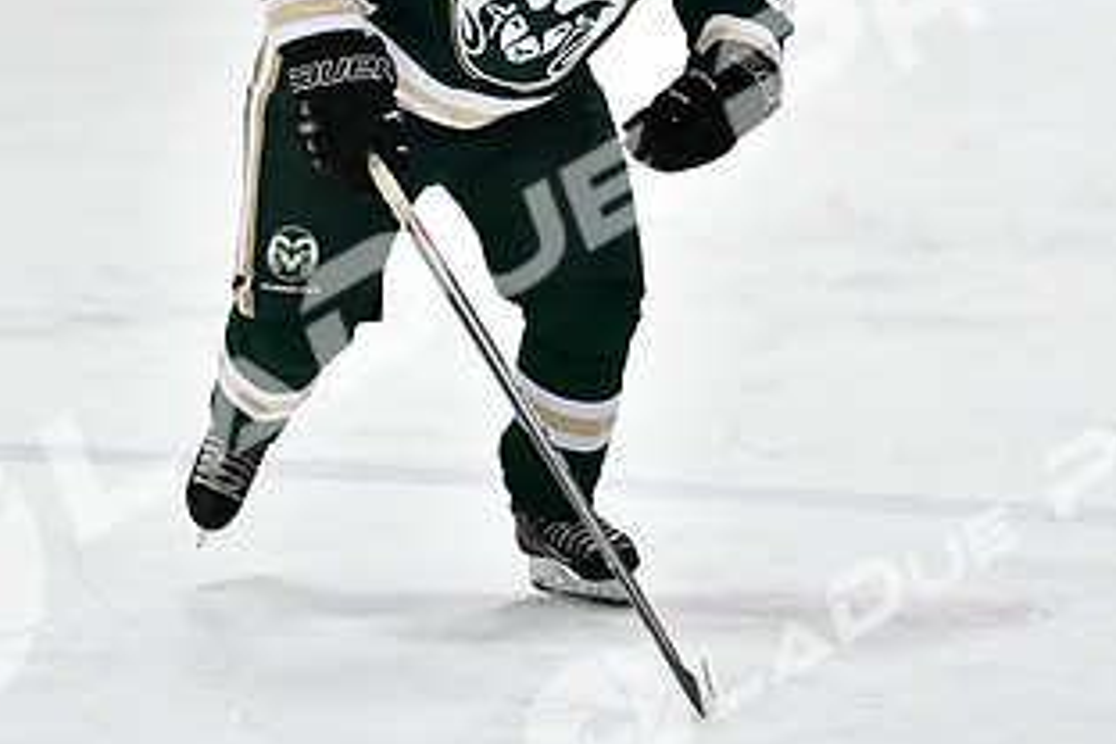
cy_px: 213
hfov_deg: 5.9
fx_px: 10816
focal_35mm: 349
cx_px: 519
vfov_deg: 3.9
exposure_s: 1/1250
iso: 8000
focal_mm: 125
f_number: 2.8
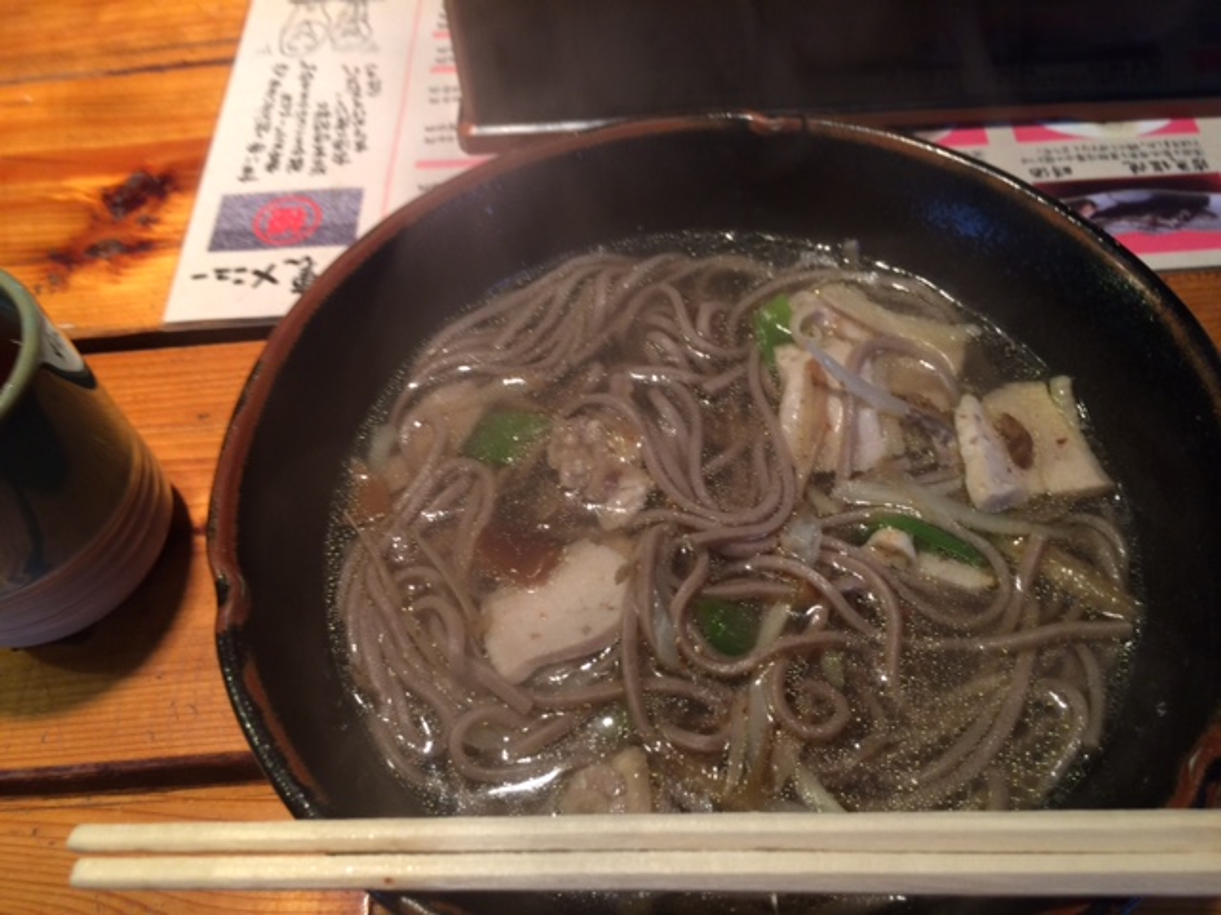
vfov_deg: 48.2
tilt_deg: -56.8
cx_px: 610
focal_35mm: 29
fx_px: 1023
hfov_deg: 61.7
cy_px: 458
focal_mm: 4.15
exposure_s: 1/30
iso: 64
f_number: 2.2
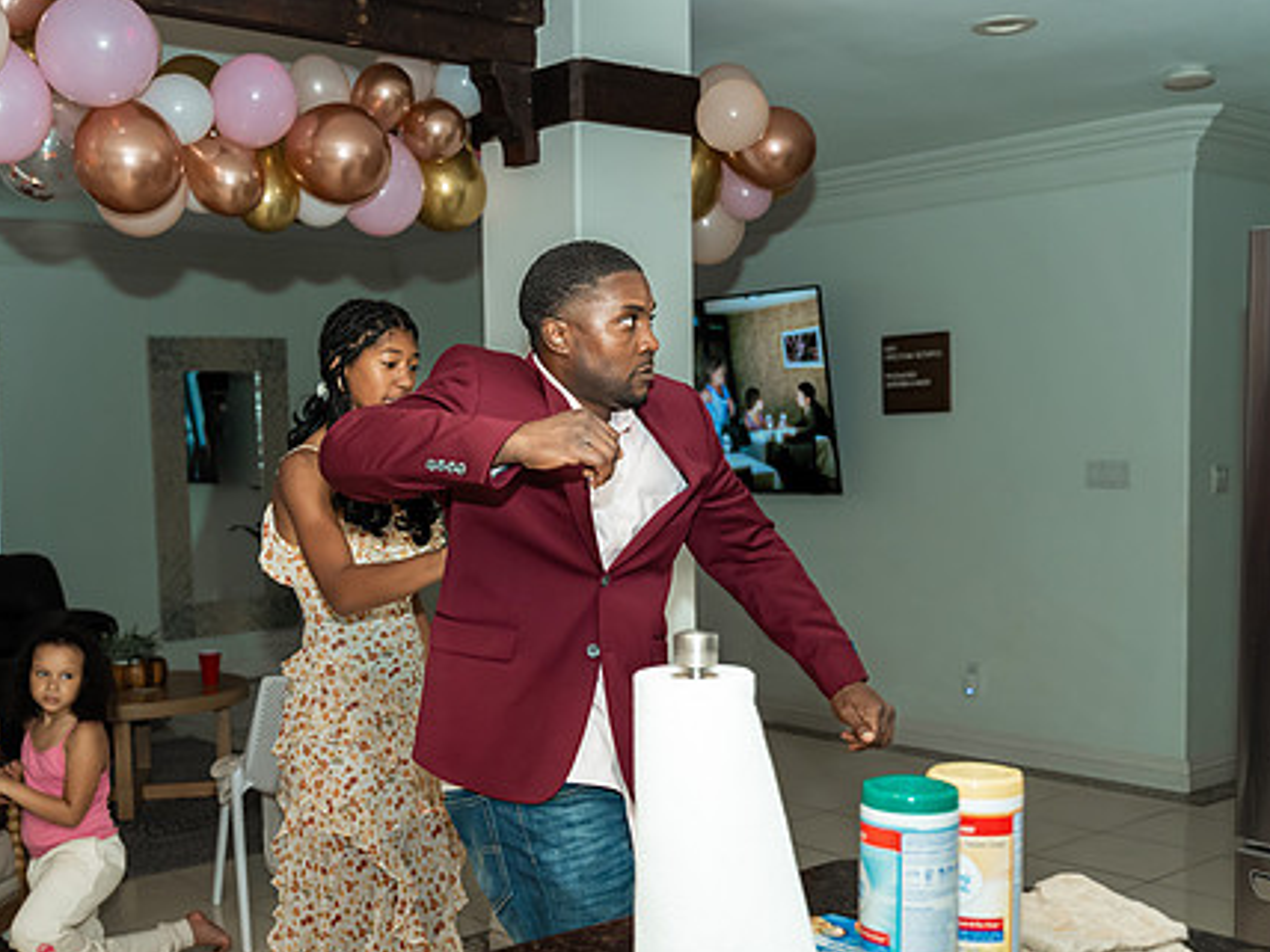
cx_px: 585
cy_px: 544
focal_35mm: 43
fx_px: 1578
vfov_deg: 33.5
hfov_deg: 43.8
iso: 800
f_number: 3.5
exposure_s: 1/250
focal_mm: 33
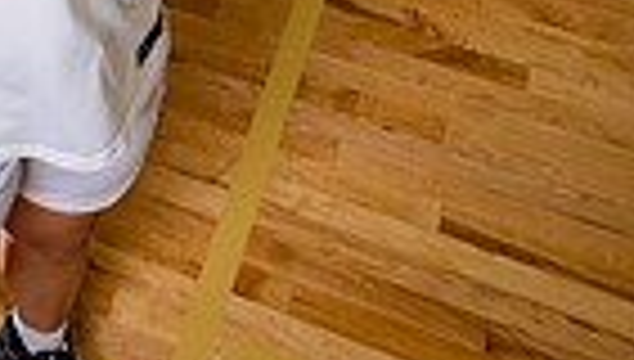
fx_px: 1348
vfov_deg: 11.7
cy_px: -572
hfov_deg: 25.3
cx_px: 18
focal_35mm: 80
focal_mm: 24
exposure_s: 1/200
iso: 640
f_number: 7.1
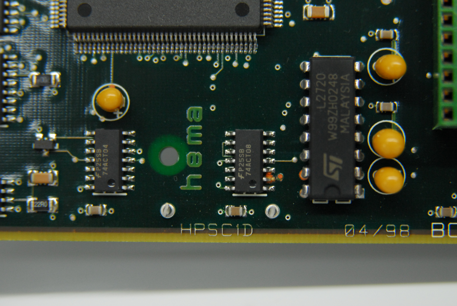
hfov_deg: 16.1
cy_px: 153
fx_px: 1620
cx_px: 228
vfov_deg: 10.8
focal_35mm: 128
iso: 800
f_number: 4
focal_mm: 85
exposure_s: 1/80
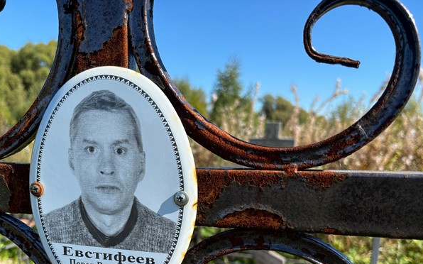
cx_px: 165
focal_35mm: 37
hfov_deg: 52.3
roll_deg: -1.8
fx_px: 426
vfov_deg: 33.4
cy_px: 212
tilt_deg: -15.7
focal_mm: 5.96
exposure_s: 1/1845
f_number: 1.6
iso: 50
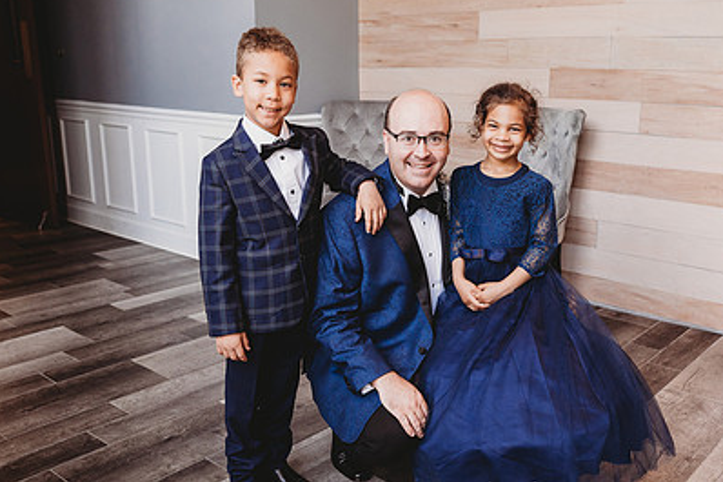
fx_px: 703
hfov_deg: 54.2
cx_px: 420
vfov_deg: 37.8
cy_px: 252
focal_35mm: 35
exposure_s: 1/200
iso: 500
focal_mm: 24
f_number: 2.8
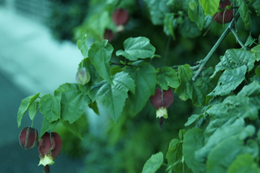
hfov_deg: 24.6
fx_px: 595
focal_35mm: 82
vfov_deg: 16.5
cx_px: 130
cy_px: 86
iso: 1600
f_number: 5.6
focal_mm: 55
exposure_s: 1/80
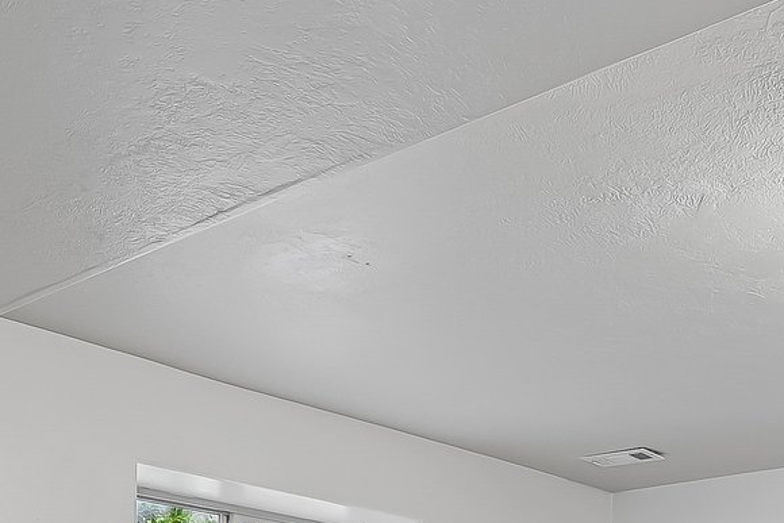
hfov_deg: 33.1
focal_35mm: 60
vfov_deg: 20.0
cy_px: 751
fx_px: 1307
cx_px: 530
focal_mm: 17
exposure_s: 1/3.33
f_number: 8
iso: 400
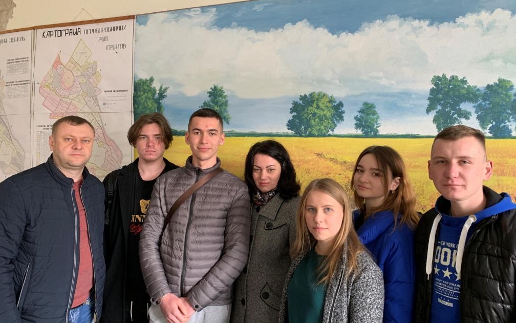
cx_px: 261
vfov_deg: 44.5
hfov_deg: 66.5
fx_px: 394
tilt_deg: +1.6
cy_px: 147
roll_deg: +0.1
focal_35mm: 28
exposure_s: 1/60
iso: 200
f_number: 1.8
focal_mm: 4.25
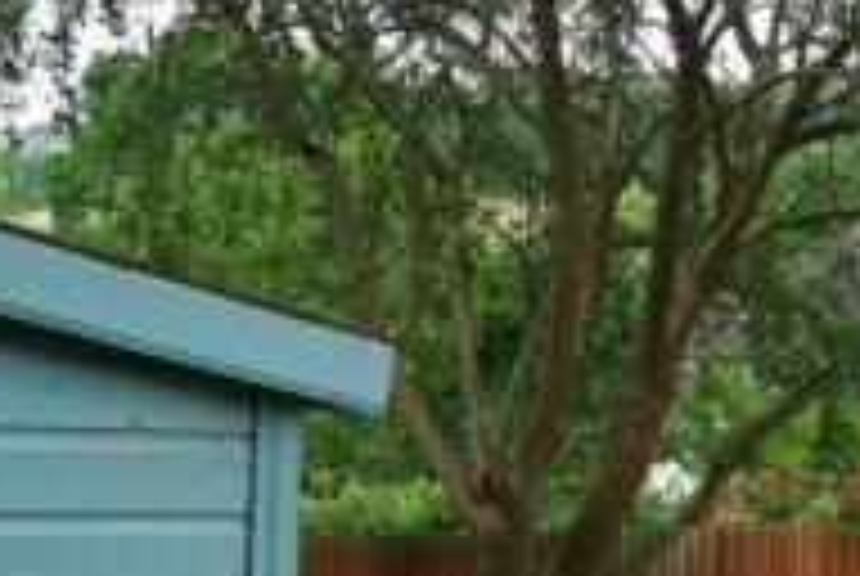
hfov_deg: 17.3
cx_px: 1015
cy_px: 511
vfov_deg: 12.1
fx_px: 2704
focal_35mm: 113
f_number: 5
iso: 100
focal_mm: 22
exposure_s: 1/160
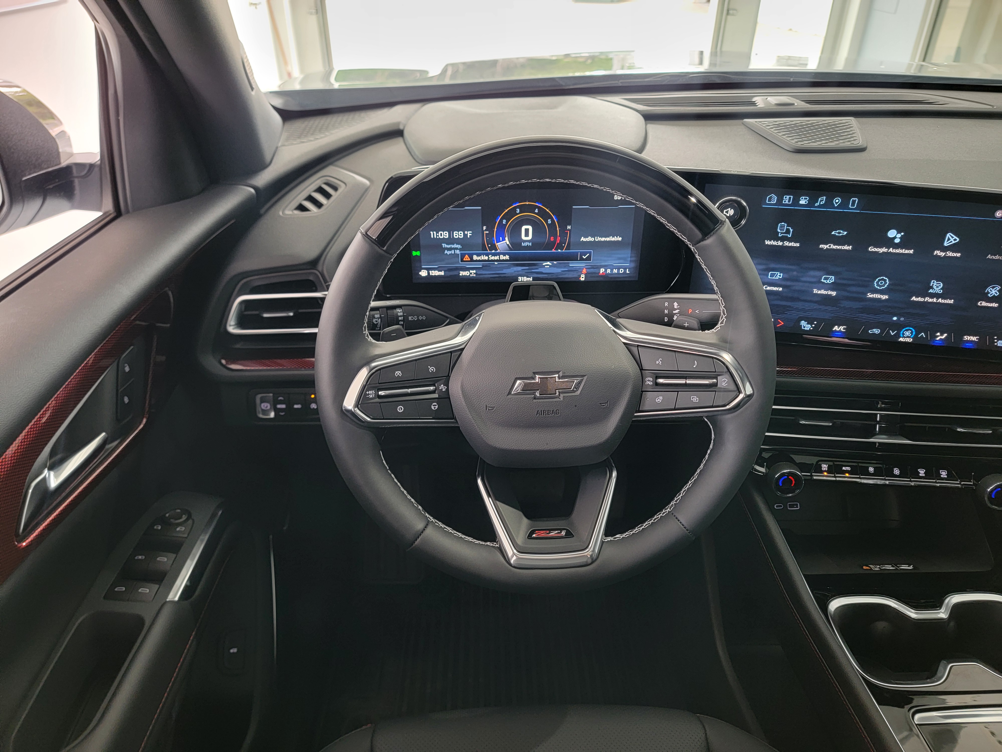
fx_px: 695
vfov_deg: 56.8
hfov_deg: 71.6
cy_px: 376
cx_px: 501
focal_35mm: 24
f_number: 1.8
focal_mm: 6.7
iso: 200
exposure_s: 1/40
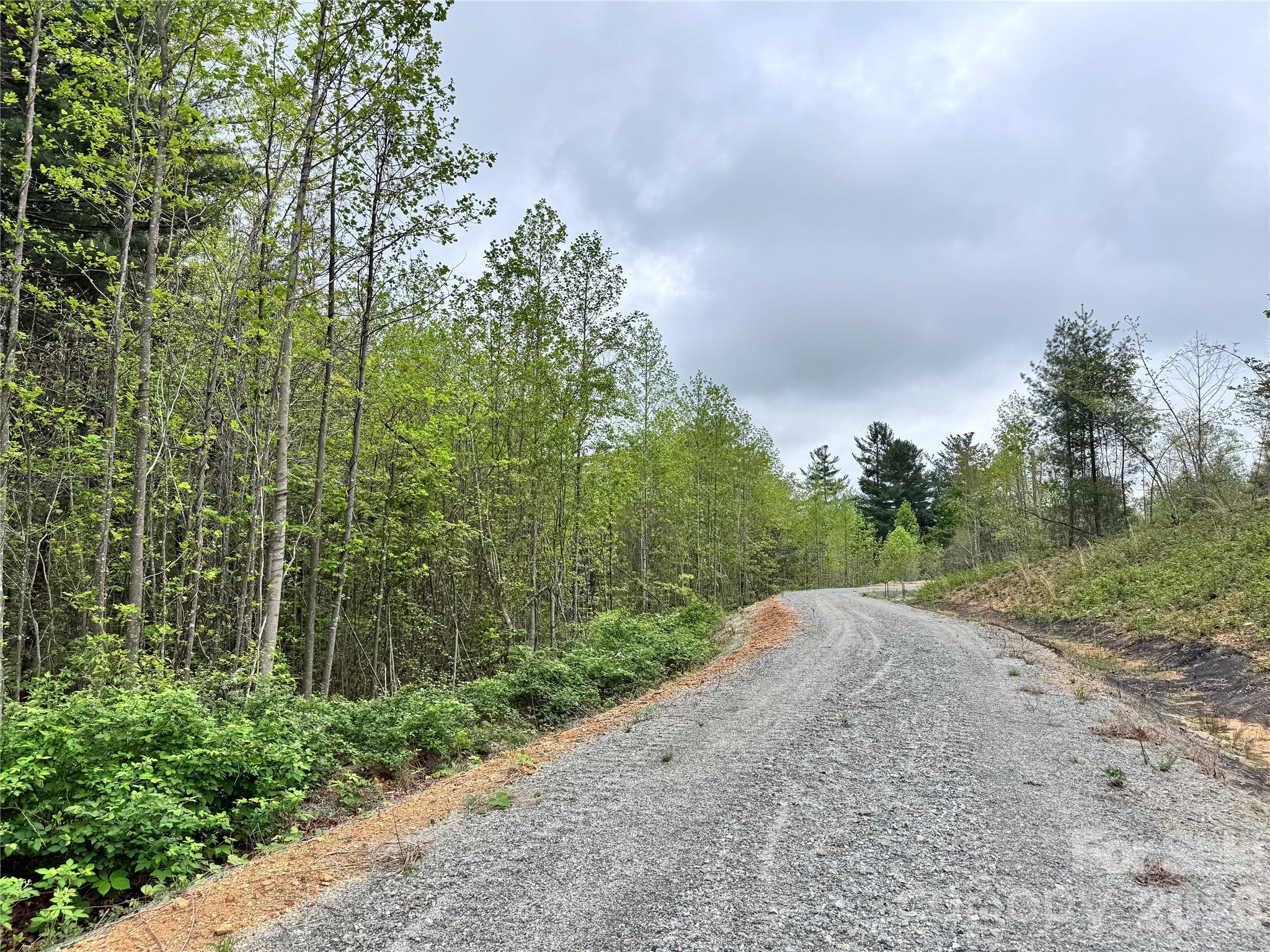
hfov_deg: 71.6
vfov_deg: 56.8
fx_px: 881
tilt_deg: +5.1
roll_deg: -2.4
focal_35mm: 24
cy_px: 476
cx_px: 635
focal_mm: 6.76
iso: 80
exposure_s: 1/3802
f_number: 1.78
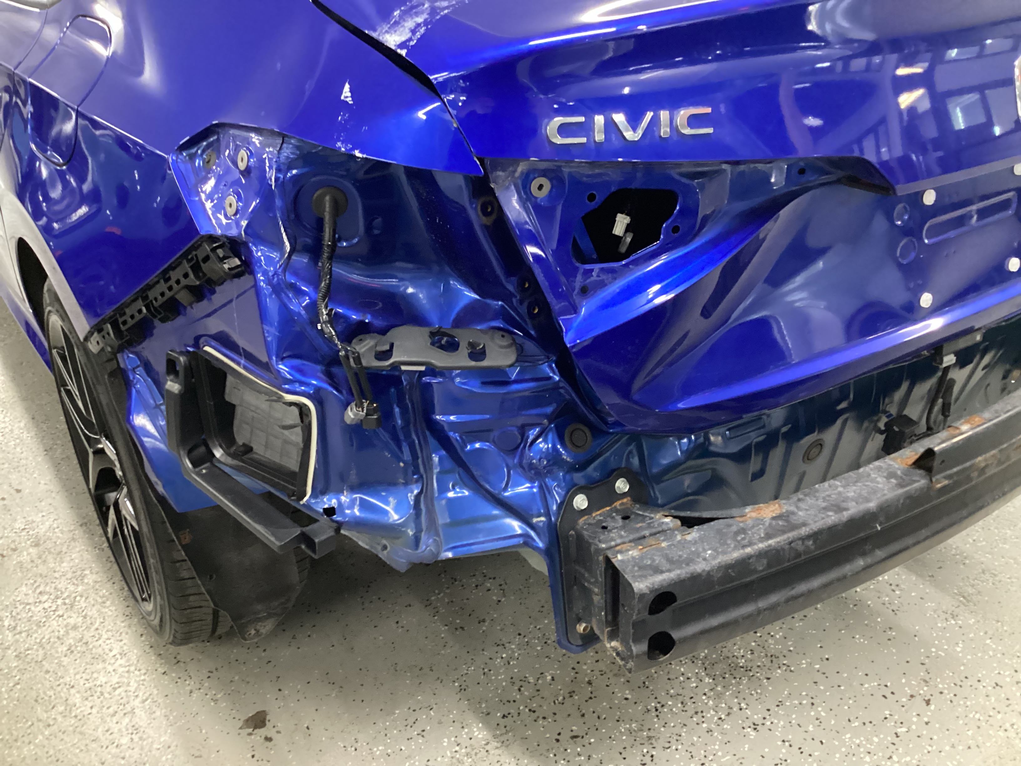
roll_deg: +1.3
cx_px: 510
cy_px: 383
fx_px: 914
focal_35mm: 31
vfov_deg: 45.4
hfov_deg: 58.4
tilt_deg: -31.2
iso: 500
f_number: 2.4
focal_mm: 3.3
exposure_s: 1/30
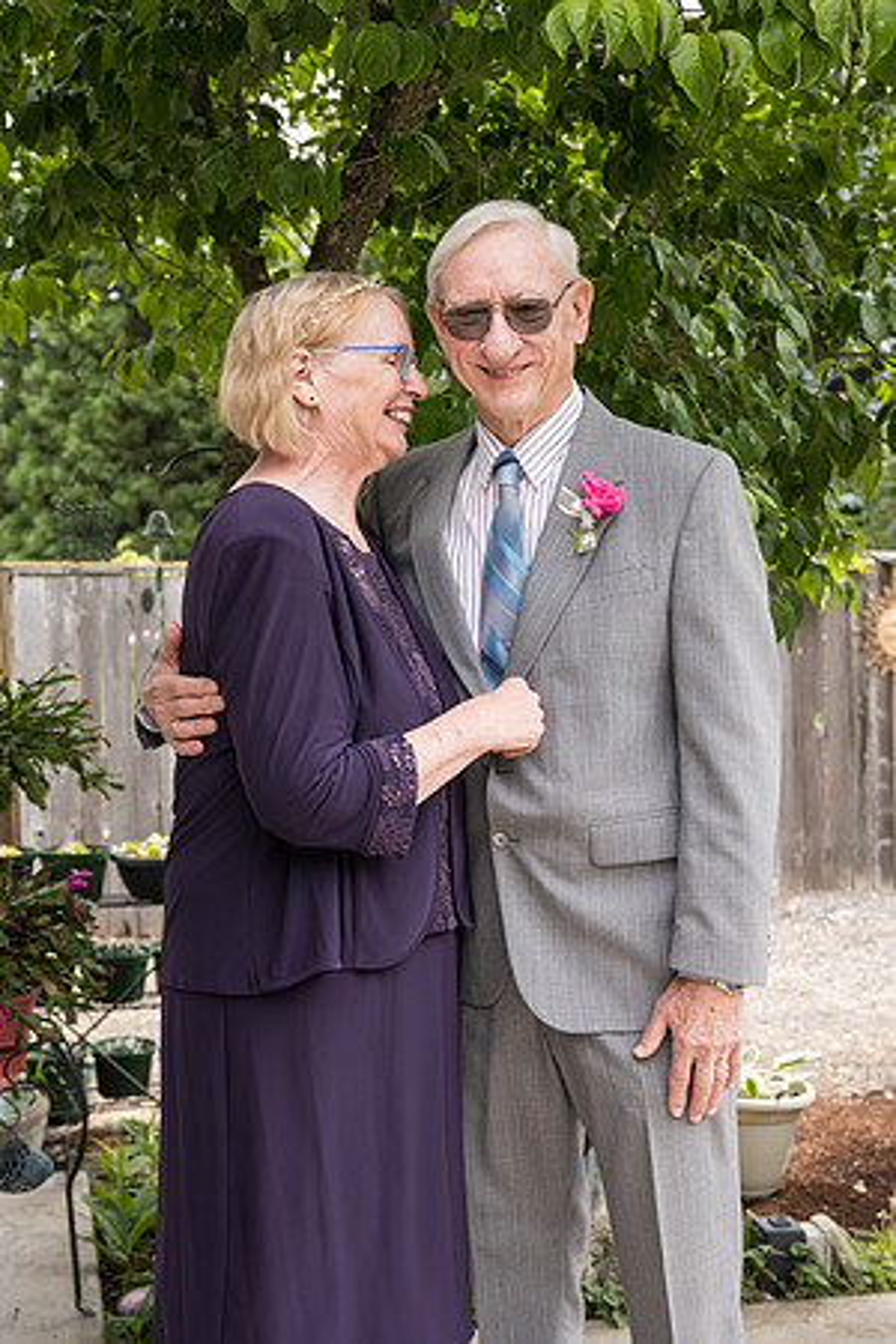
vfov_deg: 39.6
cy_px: 672
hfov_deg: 27.0
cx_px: 448
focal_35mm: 50
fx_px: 1867
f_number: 5
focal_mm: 50
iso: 400
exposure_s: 1/500
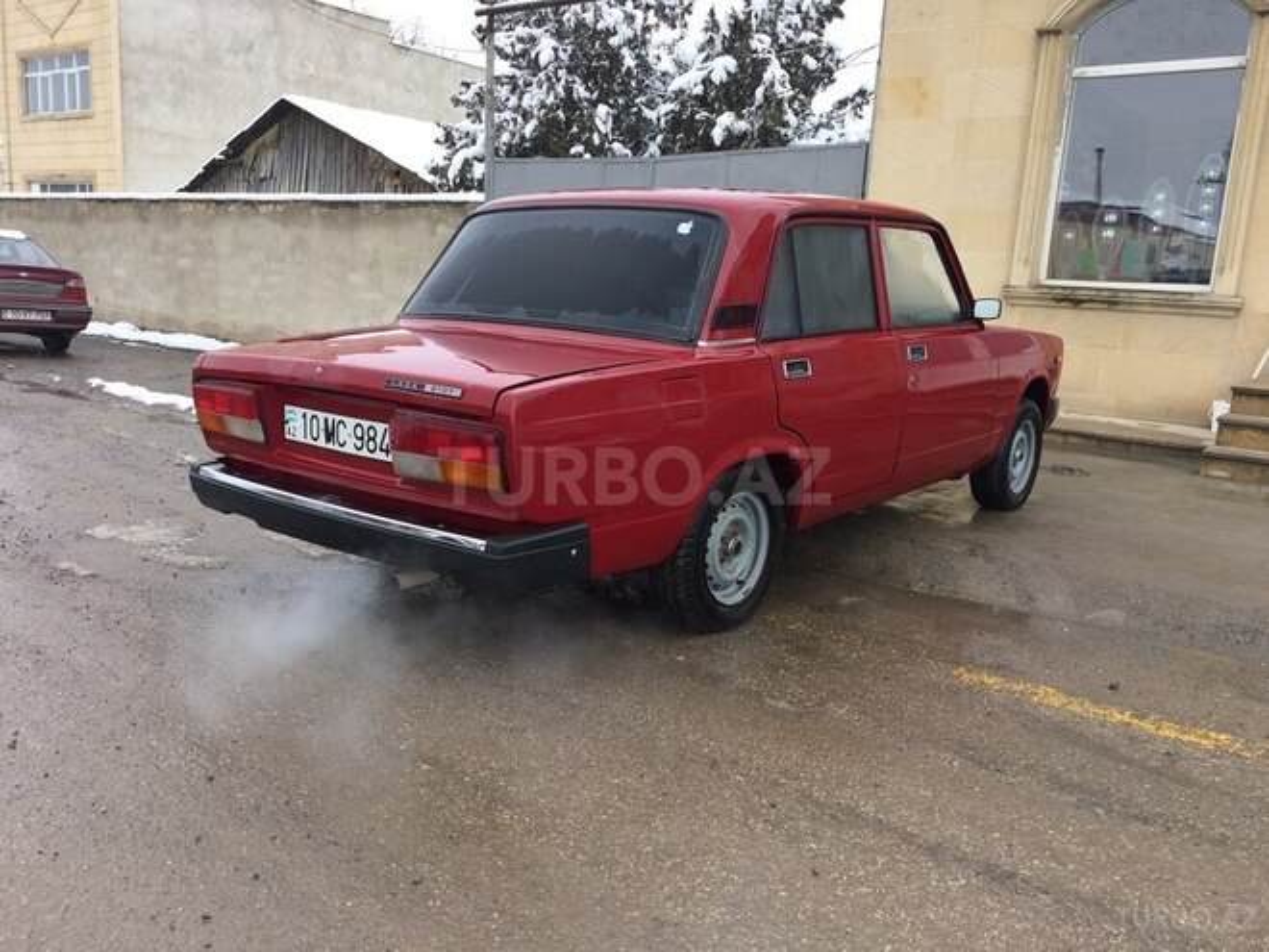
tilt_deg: -12.6
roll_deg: -2.5
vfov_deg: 48.2
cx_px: 634
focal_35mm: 29
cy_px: 476
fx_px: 1063
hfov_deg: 61.7
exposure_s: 1/760
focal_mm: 4.15
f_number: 2.2
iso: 32
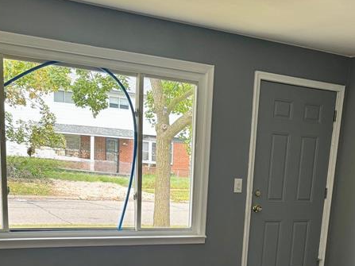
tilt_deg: -15.2
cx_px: 256
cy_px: 289
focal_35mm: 55
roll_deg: -5.2
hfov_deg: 34.4
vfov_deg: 24.8
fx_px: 564
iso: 200
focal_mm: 6.76
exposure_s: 1/120
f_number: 1.78
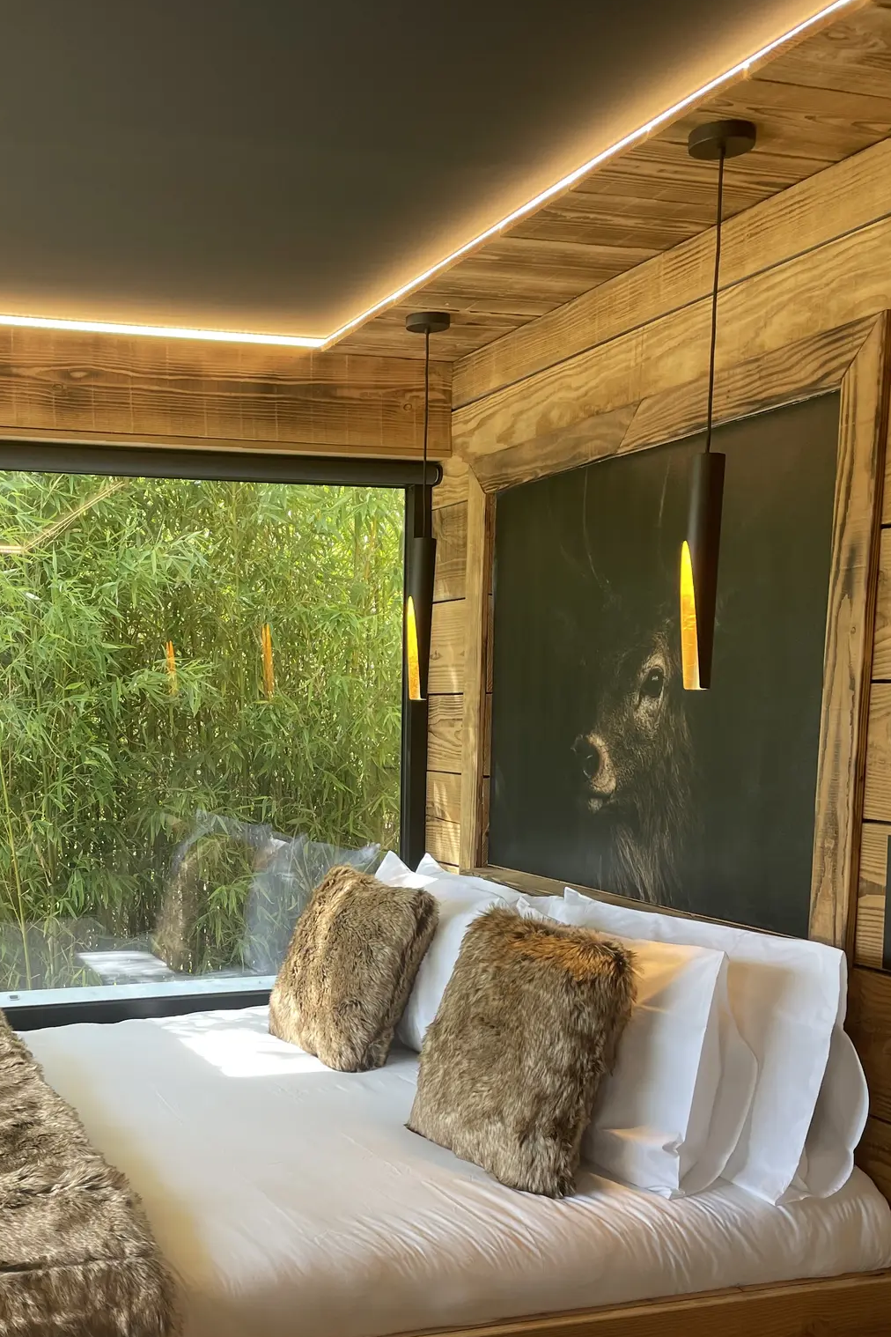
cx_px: 218
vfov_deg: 49.6
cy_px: 919
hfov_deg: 34.3
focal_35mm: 38
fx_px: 1411
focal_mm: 4.2
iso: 50
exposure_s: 1/121
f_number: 1.6
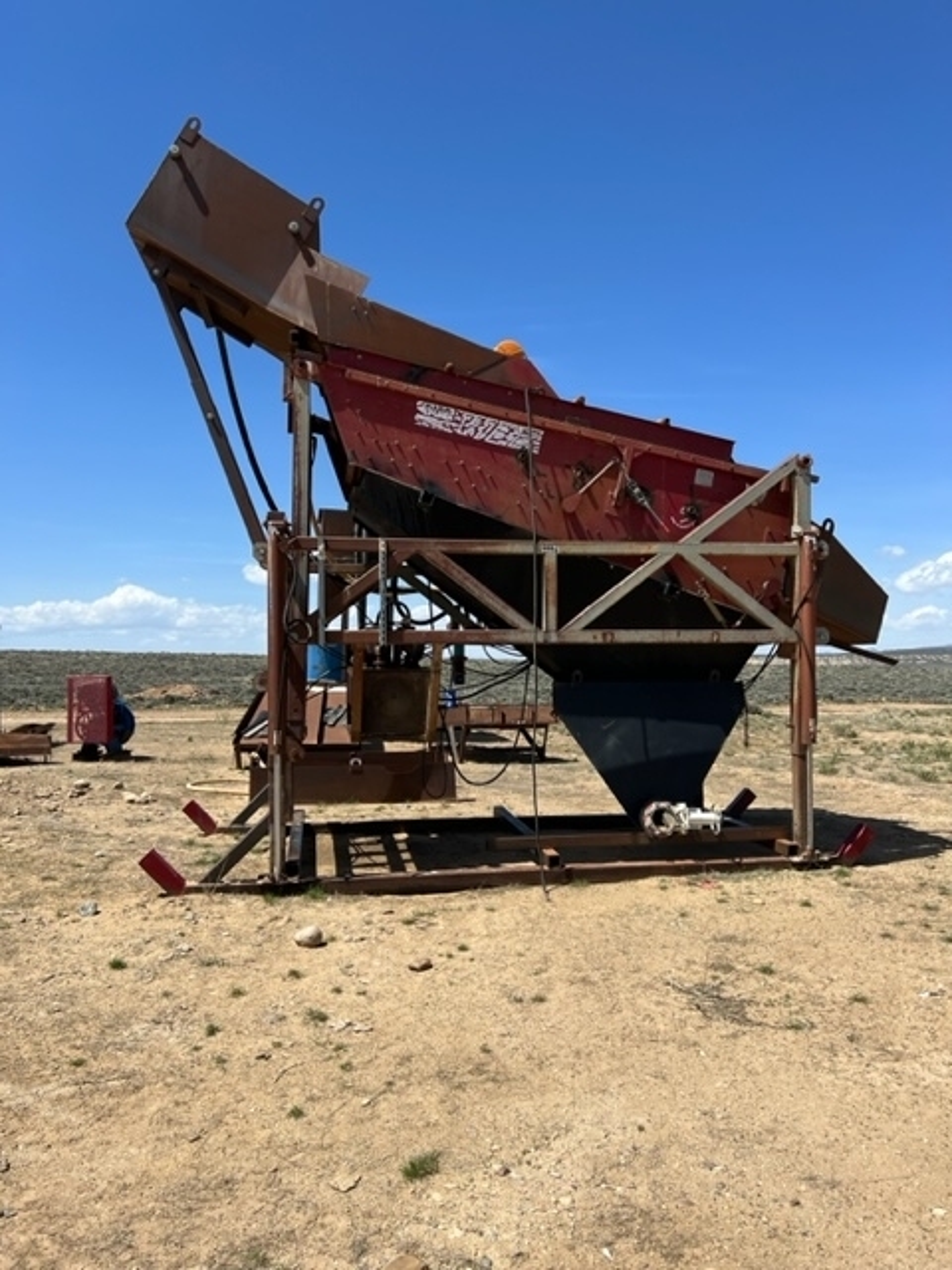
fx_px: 953
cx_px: 476
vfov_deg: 67.3
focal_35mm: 26
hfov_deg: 53.1
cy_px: 635
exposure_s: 1/4831
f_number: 1.5
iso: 50
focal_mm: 5.7
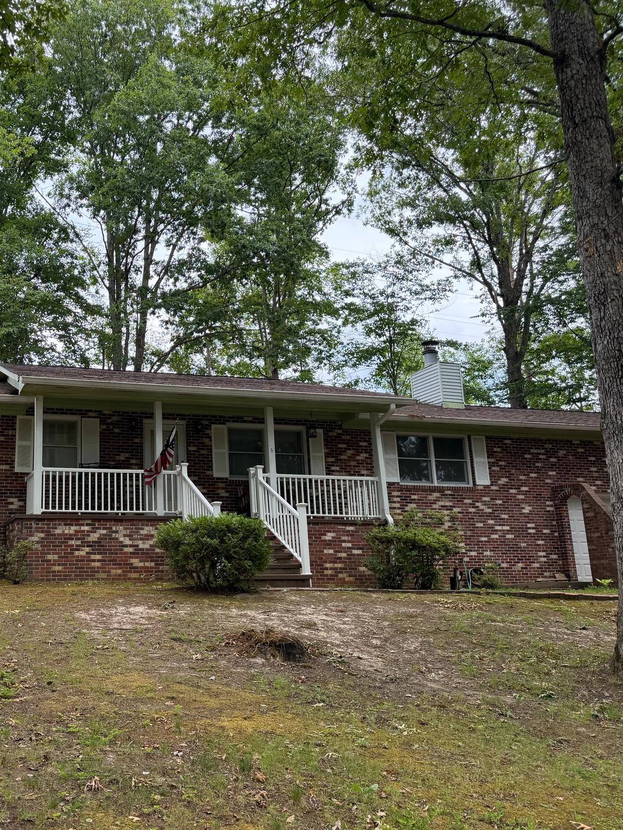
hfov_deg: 41.1
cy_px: 409
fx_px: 792
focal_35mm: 33
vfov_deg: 55.3
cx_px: 123
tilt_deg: +13.0
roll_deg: +0.9
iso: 100
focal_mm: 6.76
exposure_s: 1/1032
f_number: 1.78
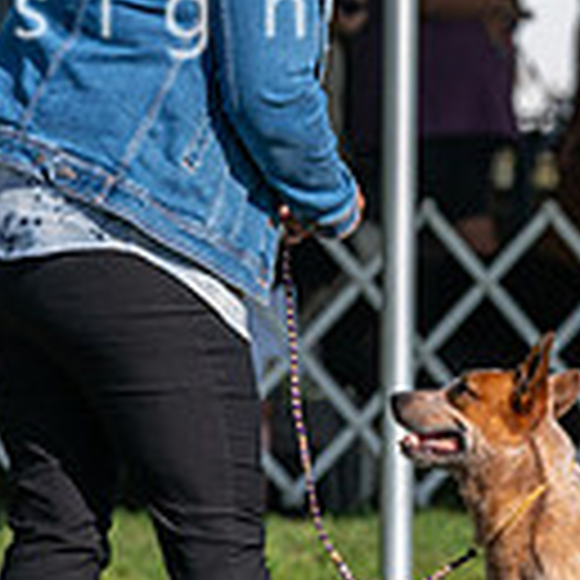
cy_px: 171
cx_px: -344
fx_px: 12416
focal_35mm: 655
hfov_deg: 2.7
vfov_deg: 2.7
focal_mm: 147
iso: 100
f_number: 4.5
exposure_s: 1/1250
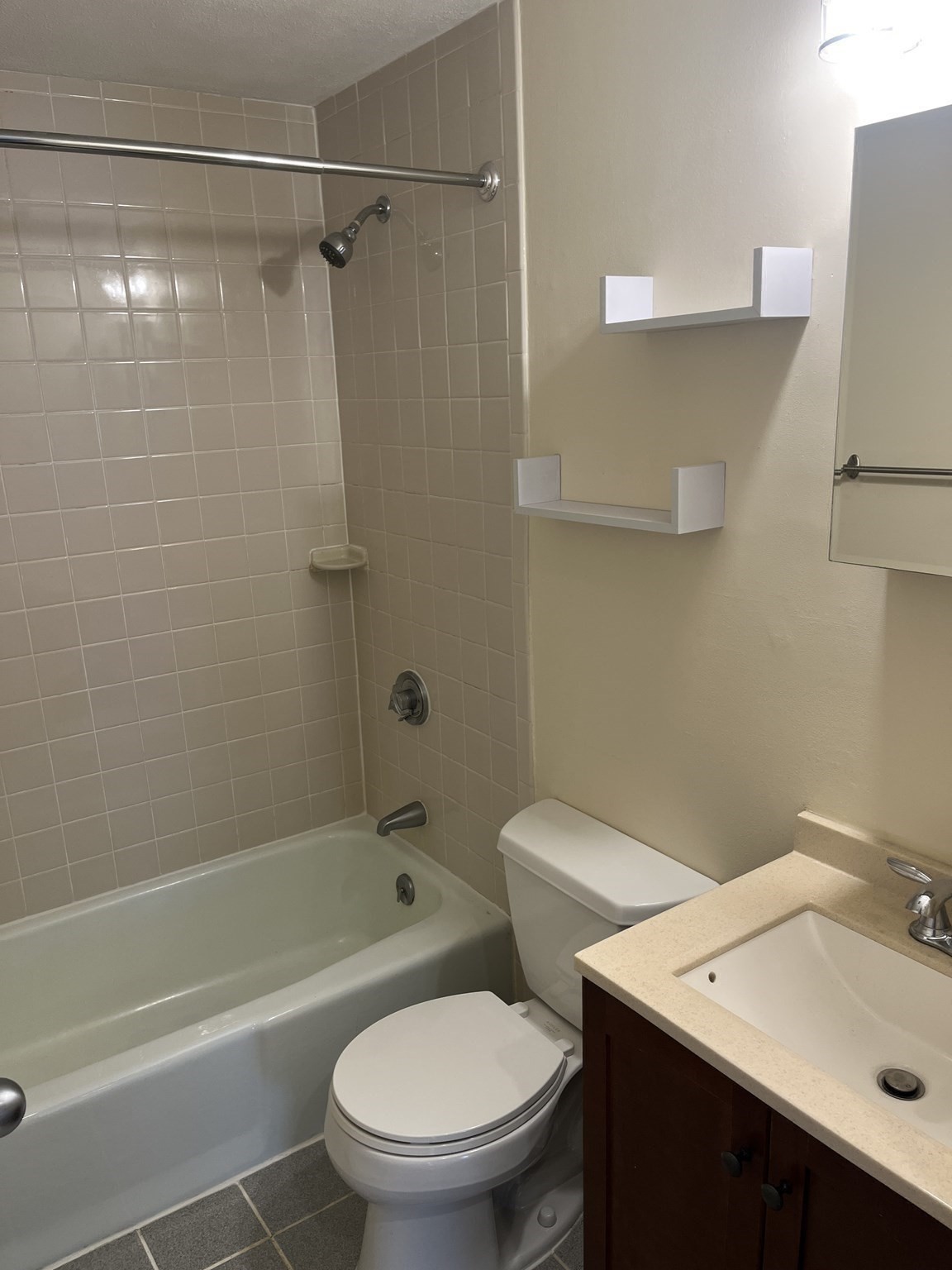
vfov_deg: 67.3
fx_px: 953
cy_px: 635
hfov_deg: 53.1
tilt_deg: -14.9
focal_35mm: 26
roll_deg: +1.4
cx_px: 476
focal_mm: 5.1
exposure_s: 1/60
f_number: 1.6
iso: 80
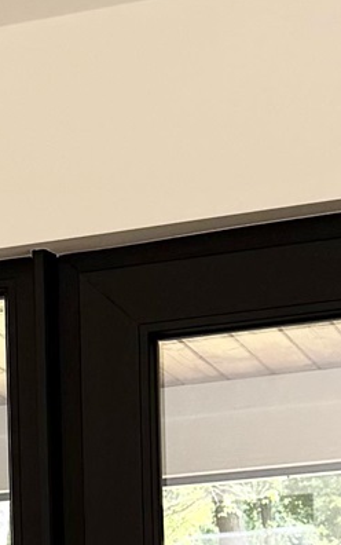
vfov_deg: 13.6
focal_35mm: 148
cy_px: 712
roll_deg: +1.7
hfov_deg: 8.5
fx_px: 2197
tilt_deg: +2.4
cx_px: -294
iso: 80
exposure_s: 1/121
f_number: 1.78
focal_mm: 6.76
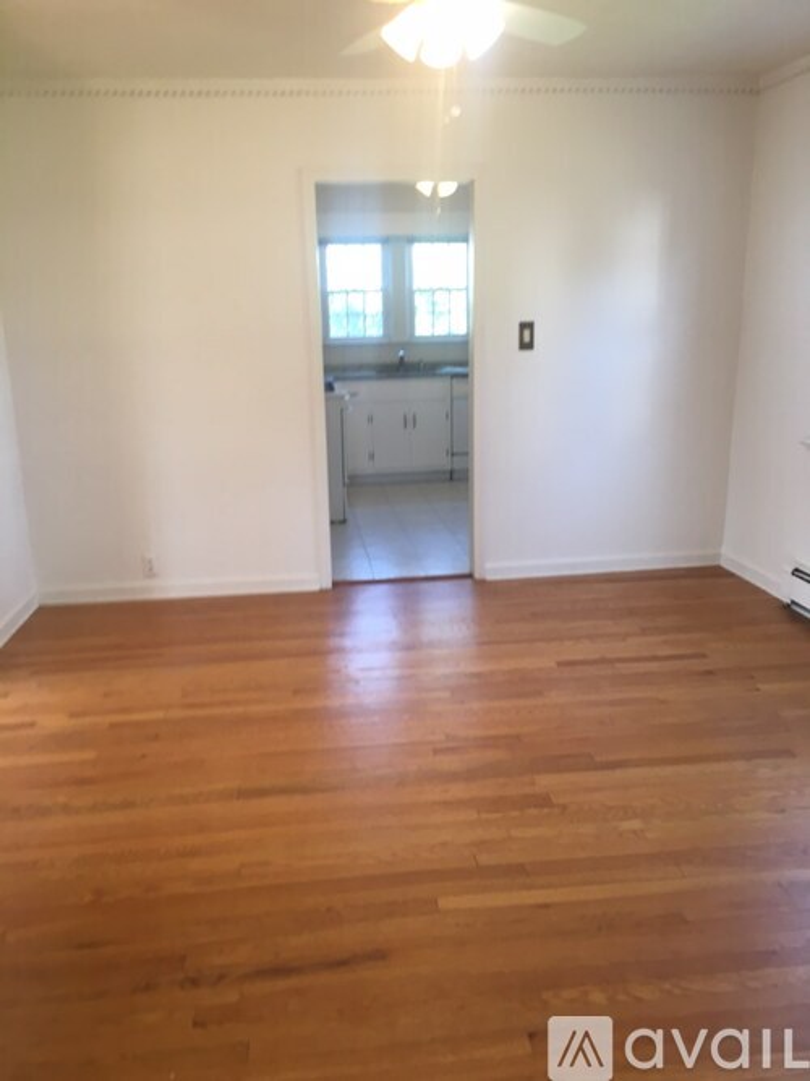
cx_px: 405
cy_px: 540
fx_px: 905
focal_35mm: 29
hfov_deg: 48.2
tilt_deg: -16.4
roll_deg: -0.3
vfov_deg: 61.7
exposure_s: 1/30
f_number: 2.2
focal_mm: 4.15
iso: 50
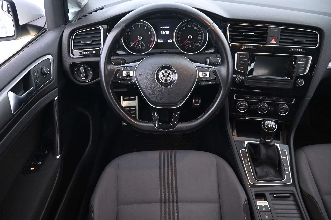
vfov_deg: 53.1
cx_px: 166
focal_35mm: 24
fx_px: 221
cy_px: 110
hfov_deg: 73.7
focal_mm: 16
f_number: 3.5
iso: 3600
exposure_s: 1/25
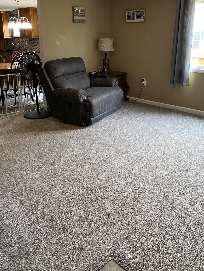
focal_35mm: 32
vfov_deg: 56.4
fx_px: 251
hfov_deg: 44.2
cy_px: 108
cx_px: 104
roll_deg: -1.1
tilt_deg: -14.1
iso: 100
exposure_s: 1/60
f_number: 1.8
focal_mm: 4.25
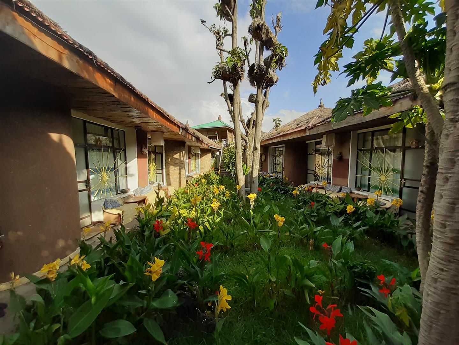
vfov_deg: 89.9
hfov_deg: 106.2
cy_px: 172
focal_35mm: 13
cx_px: 230
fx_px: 172
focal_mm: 1.13
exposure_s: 1/593
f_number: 2.2
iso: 40
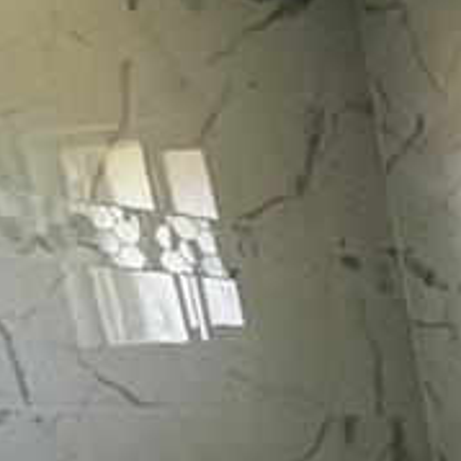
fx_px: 1251
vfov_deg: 16.9
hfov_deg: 14.4
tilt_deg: -19.1
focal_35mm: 83
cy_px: 855
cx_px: 1092
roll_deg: -0.2
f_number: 2.2
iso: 320
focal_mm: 2.22
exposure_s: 1/79
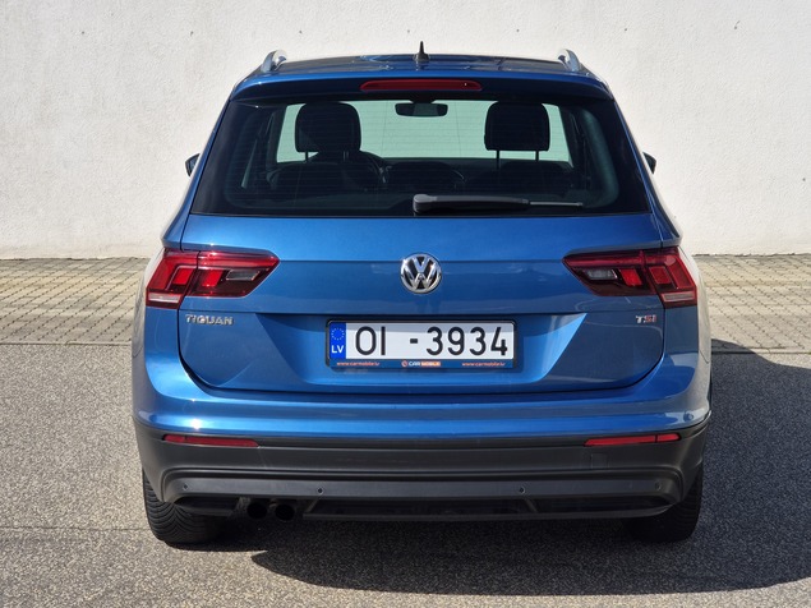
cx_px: 406
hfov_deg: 28.2
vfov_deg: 21.3
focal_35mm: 69
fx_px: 1616
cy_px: 304
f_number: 2.4
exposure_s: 1/1208
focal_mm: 7
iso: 25
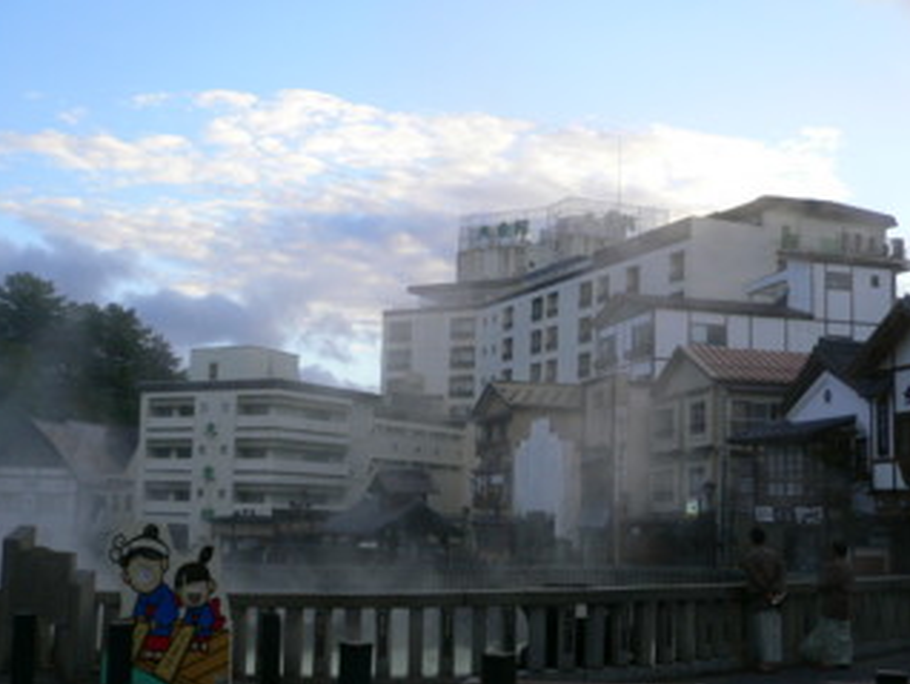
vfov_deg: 32.9
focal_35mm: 44
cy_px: 381
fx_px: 1158
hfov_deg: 42.8
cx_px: 512
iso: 80
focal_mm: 5.8
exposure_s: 1/320
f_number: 2.8
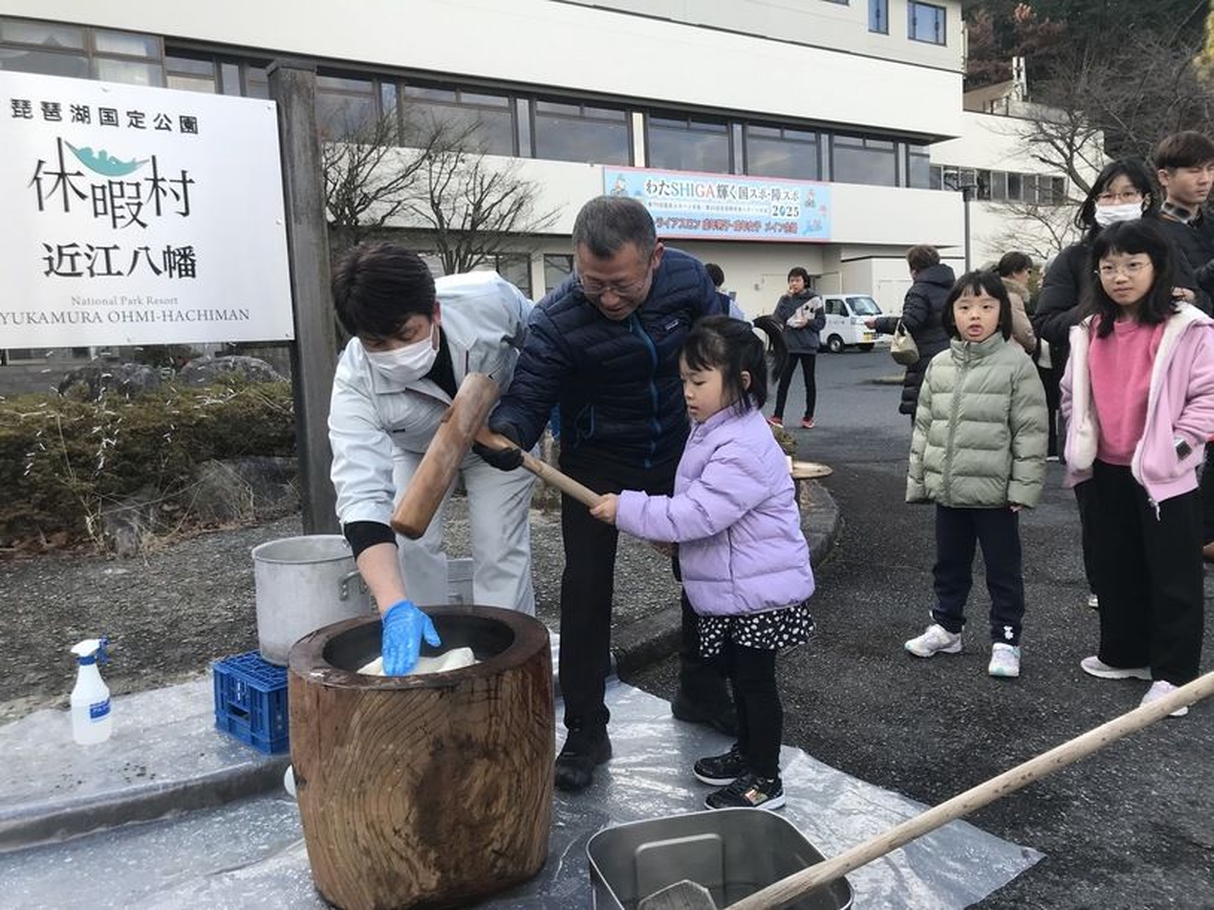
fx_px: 982
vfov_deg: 49.7
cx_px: 607
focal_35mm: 28
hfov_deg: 63.5
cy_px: 455
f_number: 1.8
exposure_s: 1/409
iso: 20
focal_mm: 3.99
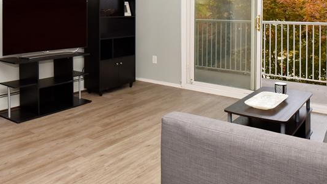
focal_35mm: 34
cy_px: 31
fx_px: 295
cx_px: 153
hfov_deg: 58.0
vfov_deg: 33.5
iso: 800
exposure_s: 1/60
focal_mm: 17
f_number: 13
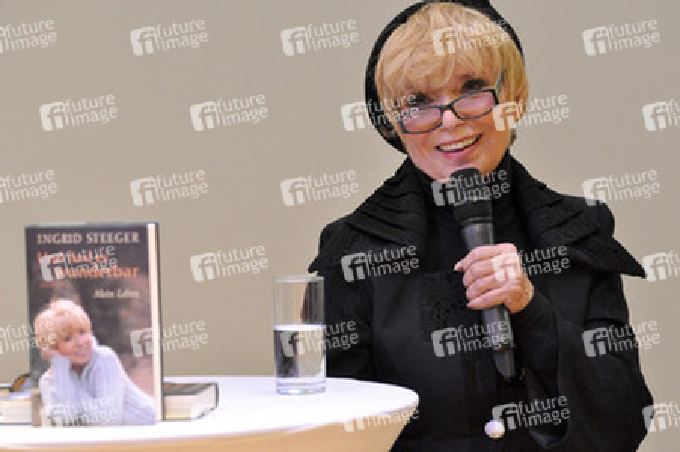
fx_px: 3964
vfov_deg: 6.5
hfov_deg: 9.8
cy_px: 226
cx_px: 340
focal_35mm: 210
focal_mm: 140
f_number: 6.3
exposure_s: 1/160
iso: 2500
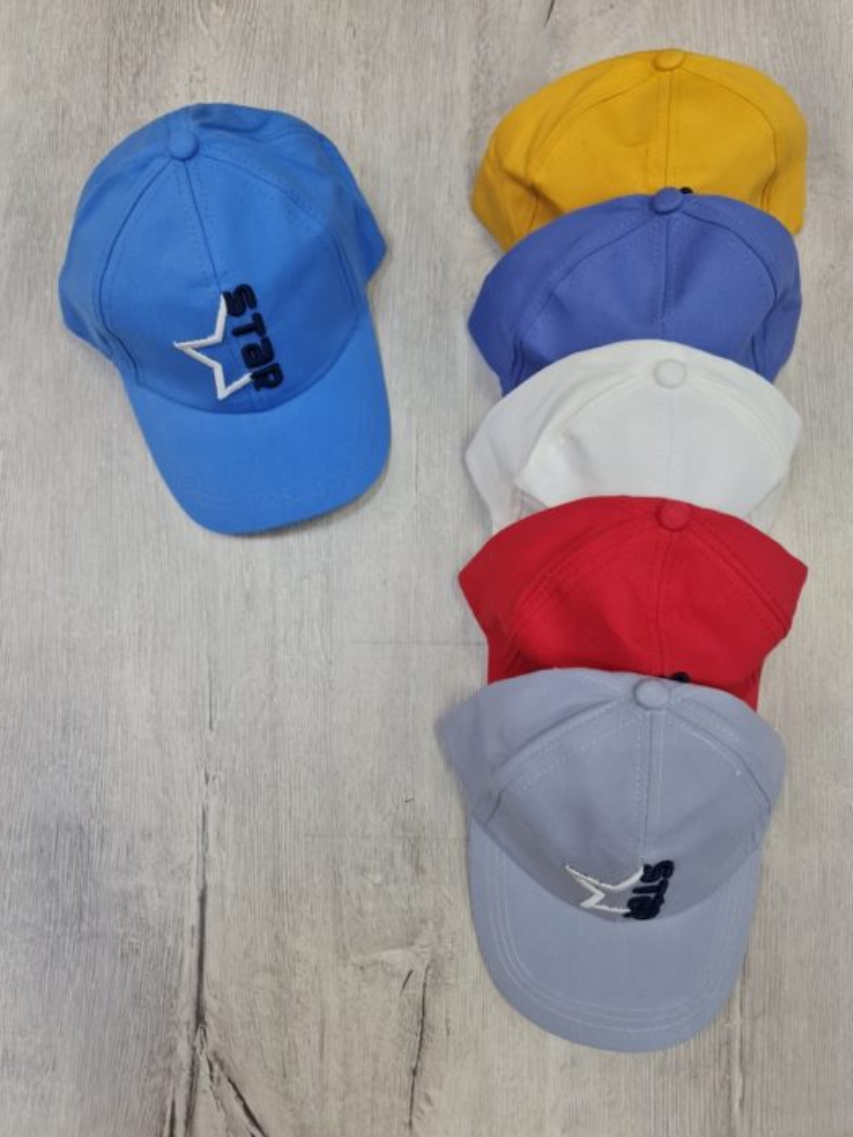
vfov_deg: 69.4
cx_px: 426
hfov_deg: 54.9
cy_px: 568
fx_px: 821
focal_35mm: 25
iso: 160
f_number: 1.8
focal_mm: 7
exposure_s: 1/100
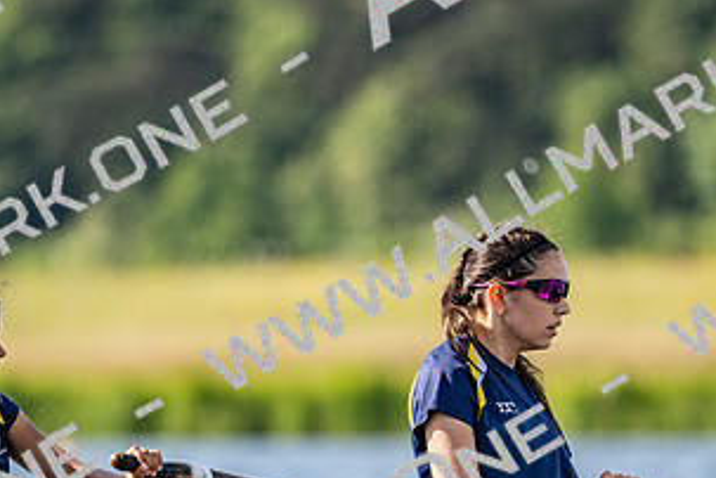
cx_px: 494
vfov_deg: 1.8
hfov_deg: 2.7
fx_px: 15234
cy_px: 396
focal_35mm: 766
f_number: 4.5
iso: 320
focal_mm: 400
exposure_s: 1/2500
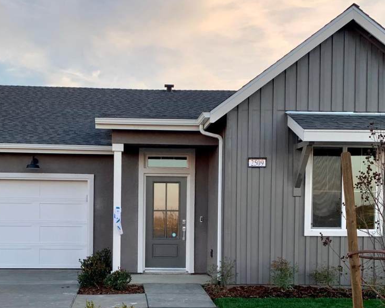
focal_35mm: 44
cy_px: 231
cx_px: 151
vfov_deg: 33.5
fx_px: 501
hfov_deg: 41.8
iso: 25
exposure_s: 1/160
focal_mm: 4.25
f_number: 1.8
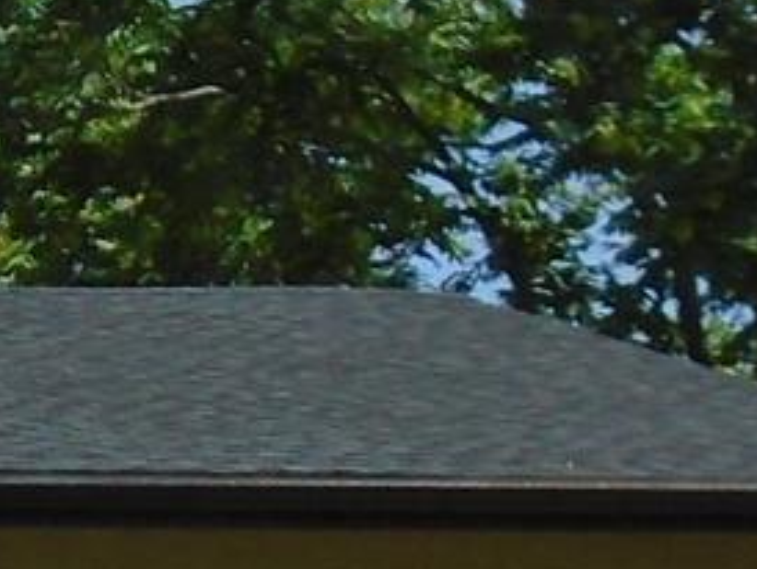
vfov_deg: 4.0
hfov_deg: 5.2
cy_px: 845
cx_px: -1423
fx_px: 8011
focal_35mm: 366
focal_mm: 8.7
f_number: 4.5
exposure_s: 1/800
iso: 100
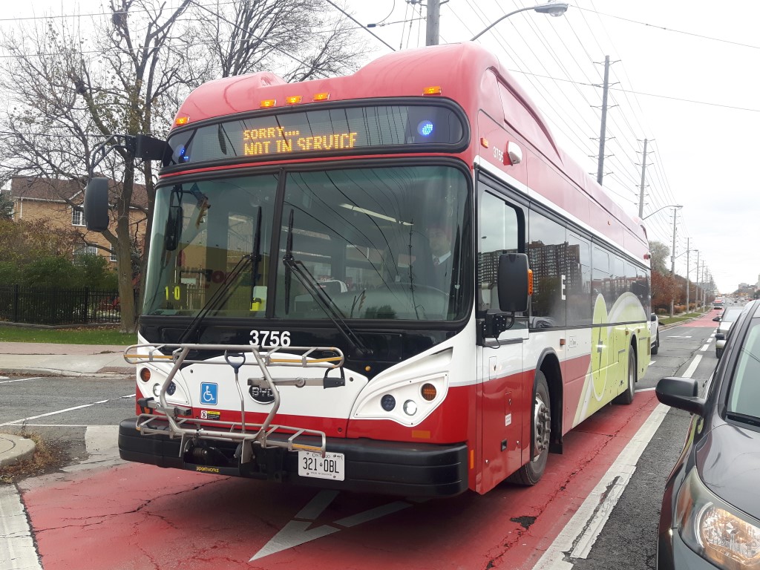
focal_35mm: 31
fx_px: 681
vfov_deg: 45.4
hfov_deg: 58.4
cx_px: 380
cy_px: 285
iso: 40
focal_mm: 3.7
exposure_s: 1/184
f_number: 1.9
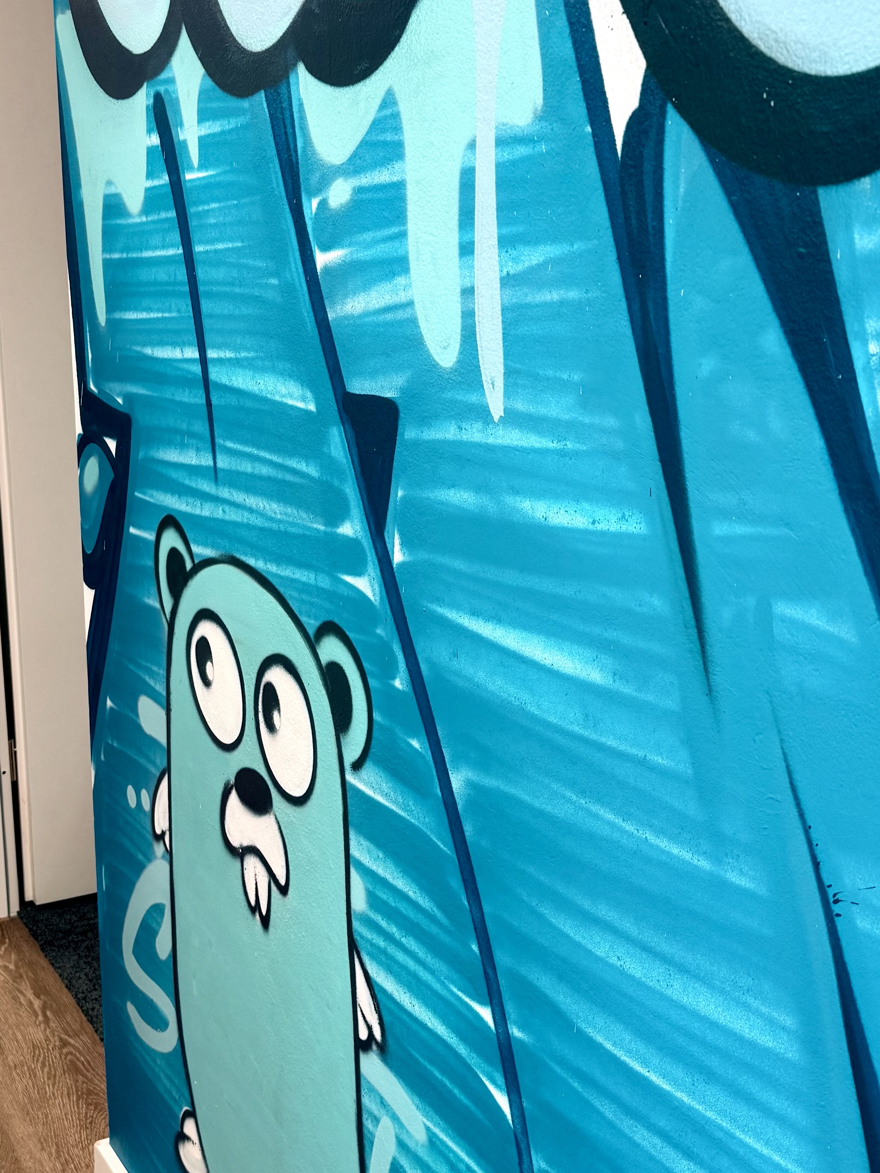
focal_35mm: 45
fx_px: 1525
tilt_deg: -16.6
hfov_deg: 31.8
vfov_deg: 42.0
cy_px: 658
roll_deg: +1.0
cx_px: 264
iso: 80
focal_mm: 6.76
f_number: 1.78
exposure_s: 1/100
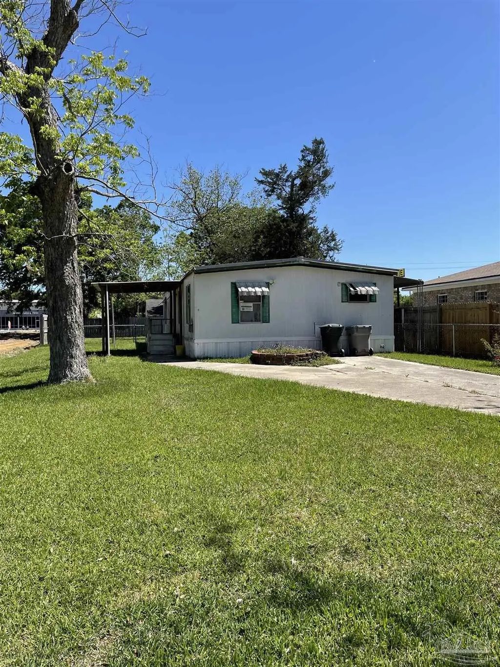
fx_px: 501
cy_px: 334
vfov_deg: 67.3
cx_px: 250
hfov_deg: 53.1
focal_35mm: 26
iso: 32
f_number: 1.6
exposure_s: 1/2506
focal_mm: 4.2
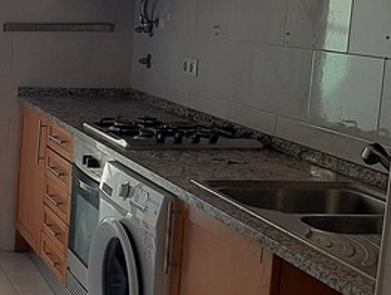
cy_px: 168
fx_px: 927
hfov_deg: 20.9
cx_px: -164
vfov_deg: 18.0
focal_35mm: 82
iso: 40
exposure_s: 1/288
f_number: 1.7
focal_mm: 3.93
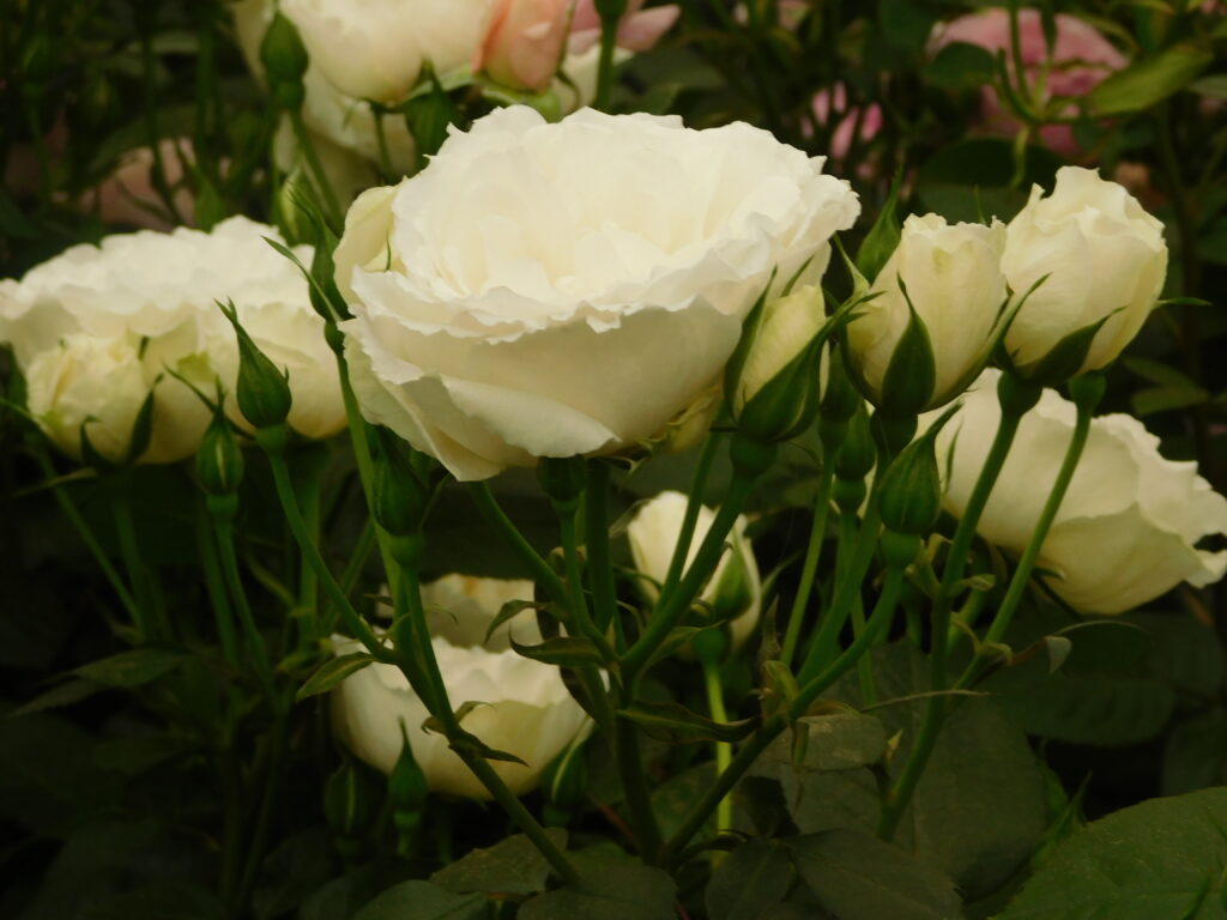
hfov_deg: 17.1
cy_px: 460
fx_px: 4076
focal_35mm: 115
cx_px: 614
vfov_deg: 12.9
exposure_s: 1/125
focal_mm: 20.3
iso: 125
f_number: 4.8
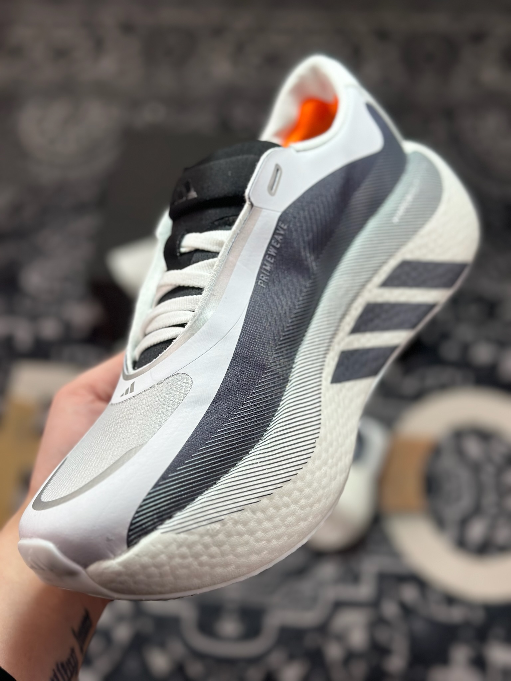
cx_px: 256
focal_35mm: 48
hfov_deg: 30.3
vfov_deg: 39.7
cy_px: 340
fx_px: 945
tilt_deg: -54.1
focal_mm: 6.86
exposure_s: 1/1305
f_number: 1.78
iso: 80
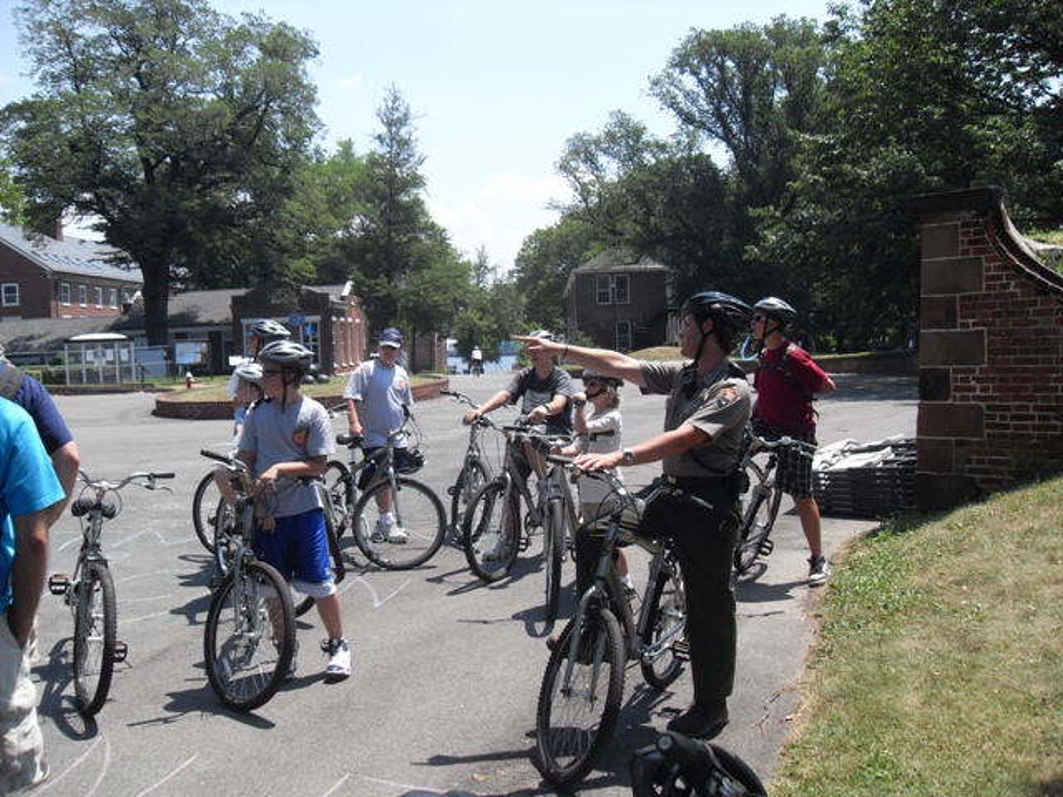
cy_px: 398
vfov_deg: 41.8
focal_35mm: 34
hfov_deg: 54.0
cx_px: 532
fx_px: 1044
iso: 80
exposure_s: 1/180
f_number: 7
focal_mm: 6.3
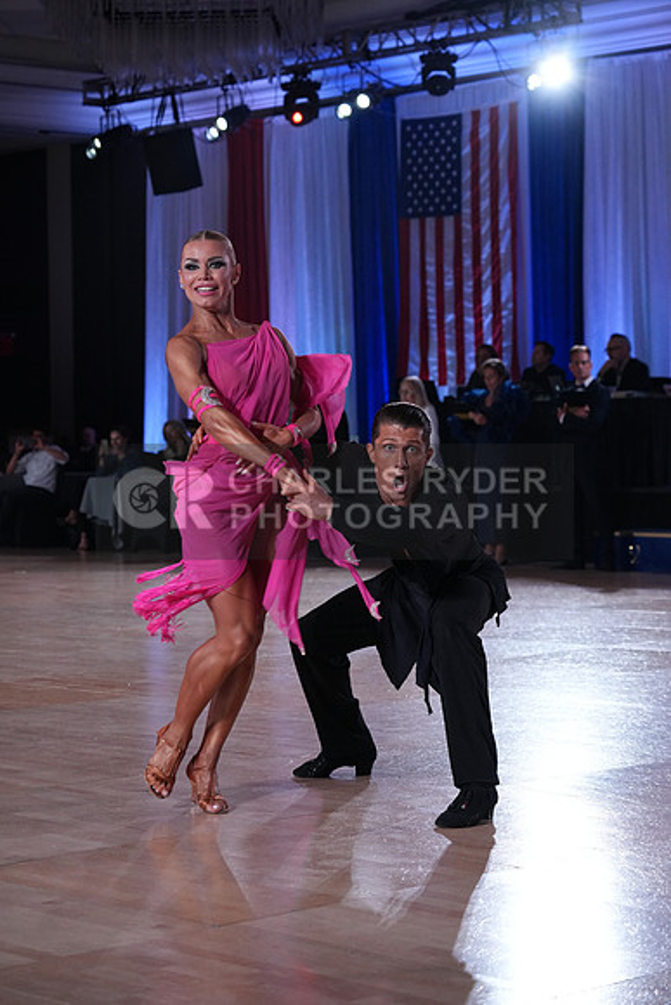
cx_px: 336
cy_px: 502
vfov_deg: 23.6
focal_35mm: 86
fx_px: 2403
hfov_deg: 15.9
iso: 2500
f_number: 5
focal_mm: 86
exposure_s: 1/400
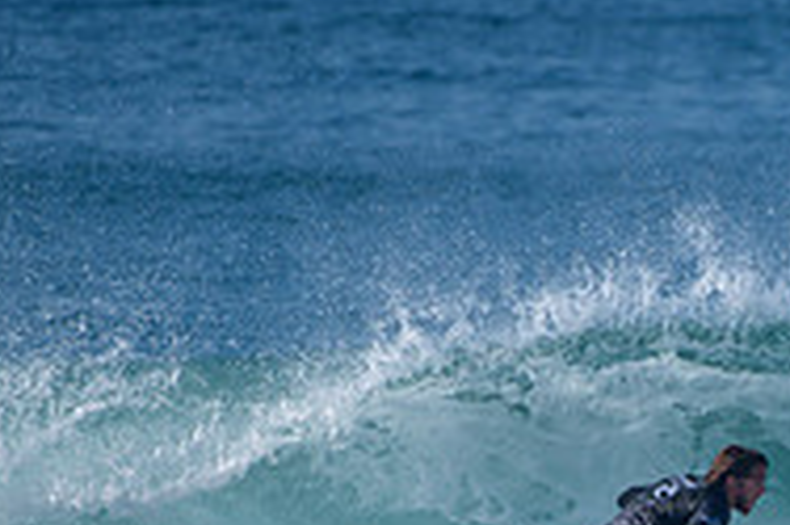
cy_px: 657
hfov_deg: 1.3
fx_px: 33830
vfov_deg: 0.9
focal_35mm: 1543
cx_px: 756
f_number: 5.6
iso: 180
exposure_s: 1/2000
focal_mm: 500
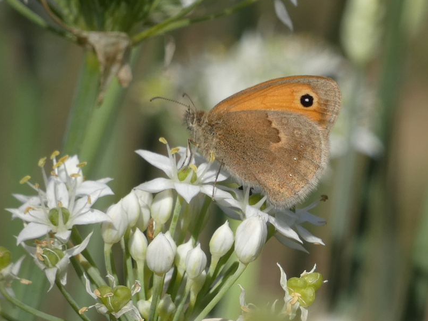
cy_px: 158
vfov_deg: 3.3
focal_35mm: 456
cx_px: 218
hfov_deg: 4.3
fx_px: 5639
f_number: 5.6
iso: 80
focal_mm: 76.7
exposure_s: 1/200
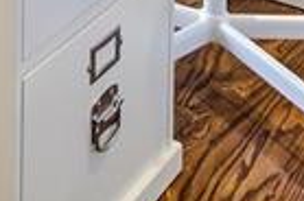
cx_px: -173
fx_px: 994
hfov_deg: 15.8
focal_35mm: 118
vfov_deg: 8.3
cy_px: -531
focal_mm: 16
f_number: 8
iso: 400
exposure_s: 1/13
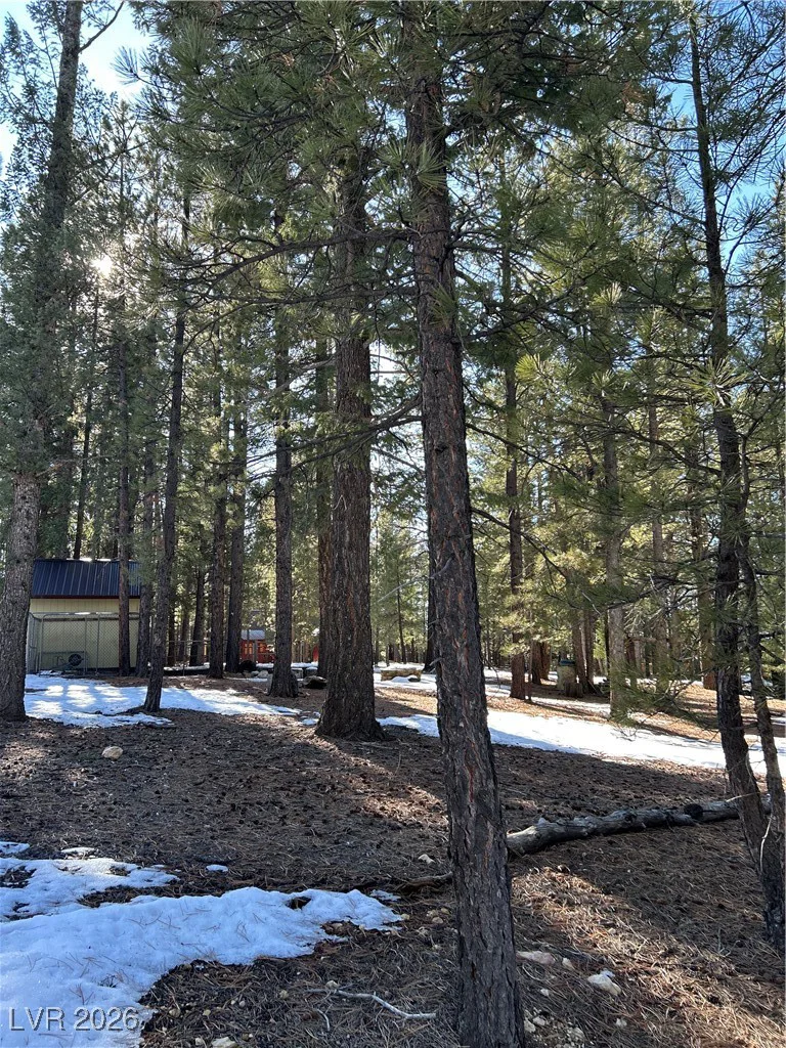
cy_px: 524
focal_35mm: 26
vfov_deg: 67.3
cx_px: 393
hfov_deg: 53.1
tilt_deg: +7.6
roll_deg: +1.3
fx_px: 787
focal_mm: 5.7
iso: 50
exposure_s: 1/310
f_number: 1.5
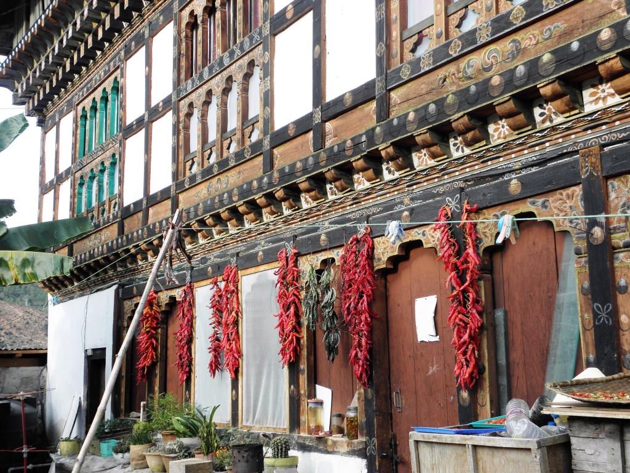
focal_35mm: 47
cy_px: 236
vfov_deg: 30.9
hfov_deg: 40.4
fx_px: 855
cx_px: 315
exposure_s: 1/100
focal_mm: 8.53
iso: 64
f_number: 3.4
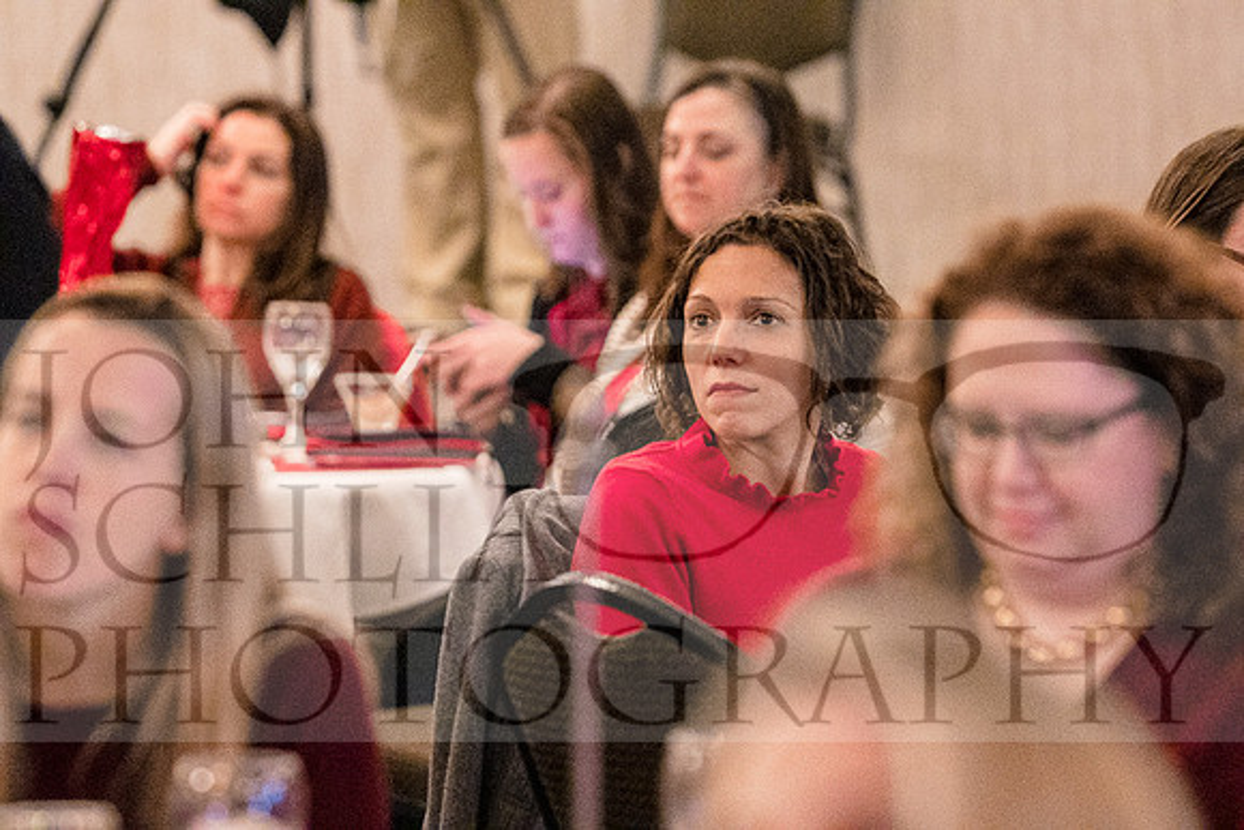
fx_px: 10369
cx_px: 622
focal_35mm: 300
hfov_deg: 6.9
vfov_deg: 4.6
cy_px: 415
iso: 6400
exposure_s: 1/100
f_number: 4
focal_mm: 200
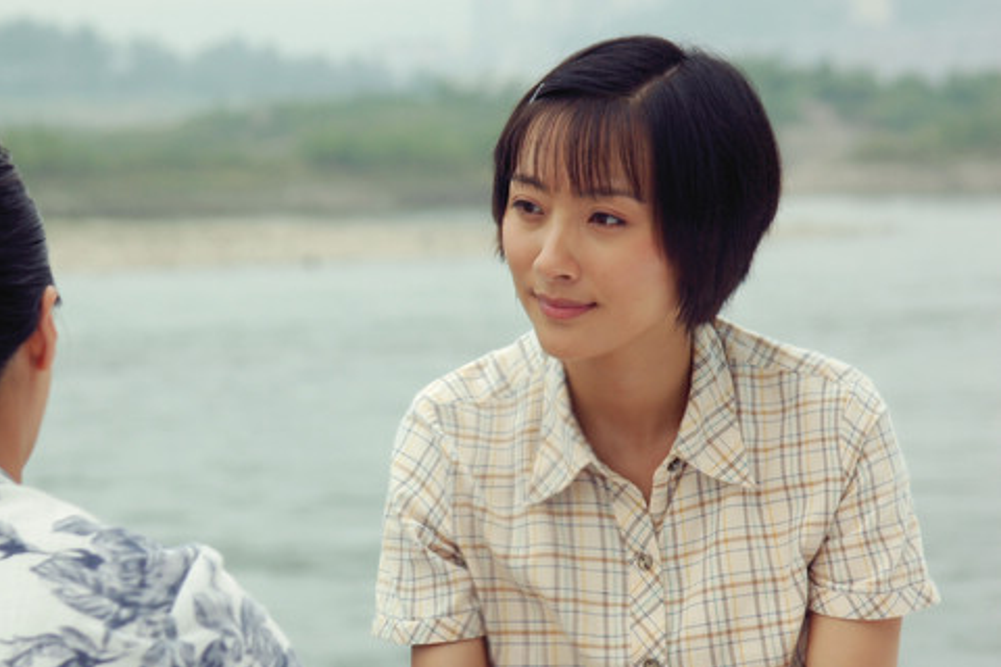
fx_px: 3475
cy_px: 328
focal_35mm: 125
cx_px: 484
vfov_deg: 11.0
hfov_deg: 16.4
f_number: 5.6
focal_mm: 80
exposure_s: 1/200
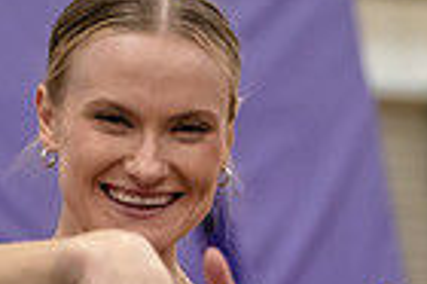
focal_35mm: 257
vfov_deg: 5.3
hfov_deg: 8.0
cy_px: 328
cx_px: 418
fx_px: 3045
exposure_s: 1/400
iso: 4000
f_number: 3.2
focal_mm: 62
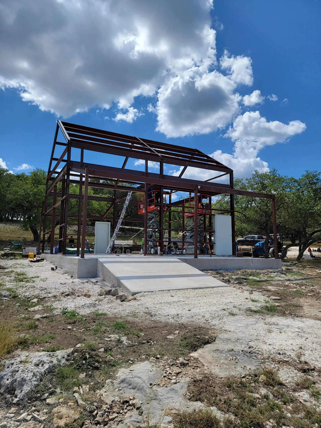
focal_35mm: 24
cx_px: 160
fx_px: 297
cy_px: 214
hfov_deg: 56.8
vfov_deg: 71.6
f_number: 1.8
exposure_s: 1/1650
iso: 16
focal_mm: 6.7
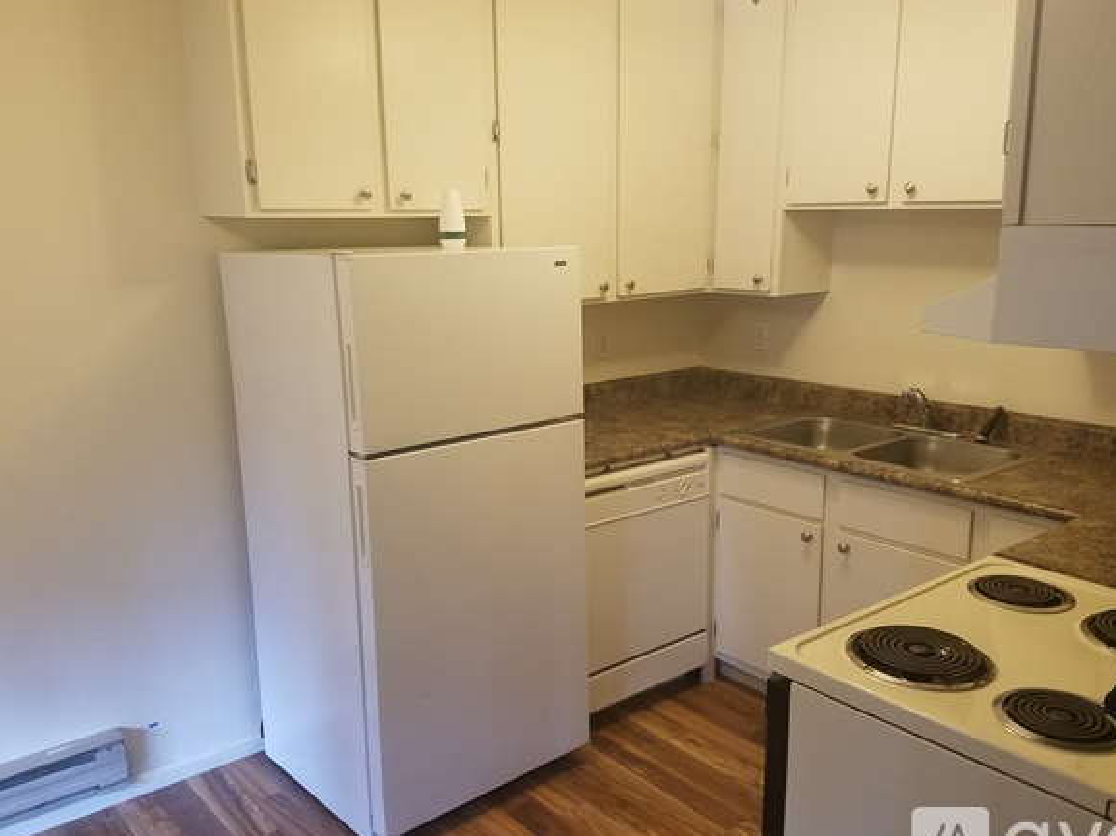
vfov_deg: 46.8
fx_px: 967
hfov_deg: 60.0
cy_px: 402
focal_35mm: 30
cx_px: 580
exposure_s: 1/40
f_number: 1.7
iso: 160
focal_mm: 4.2
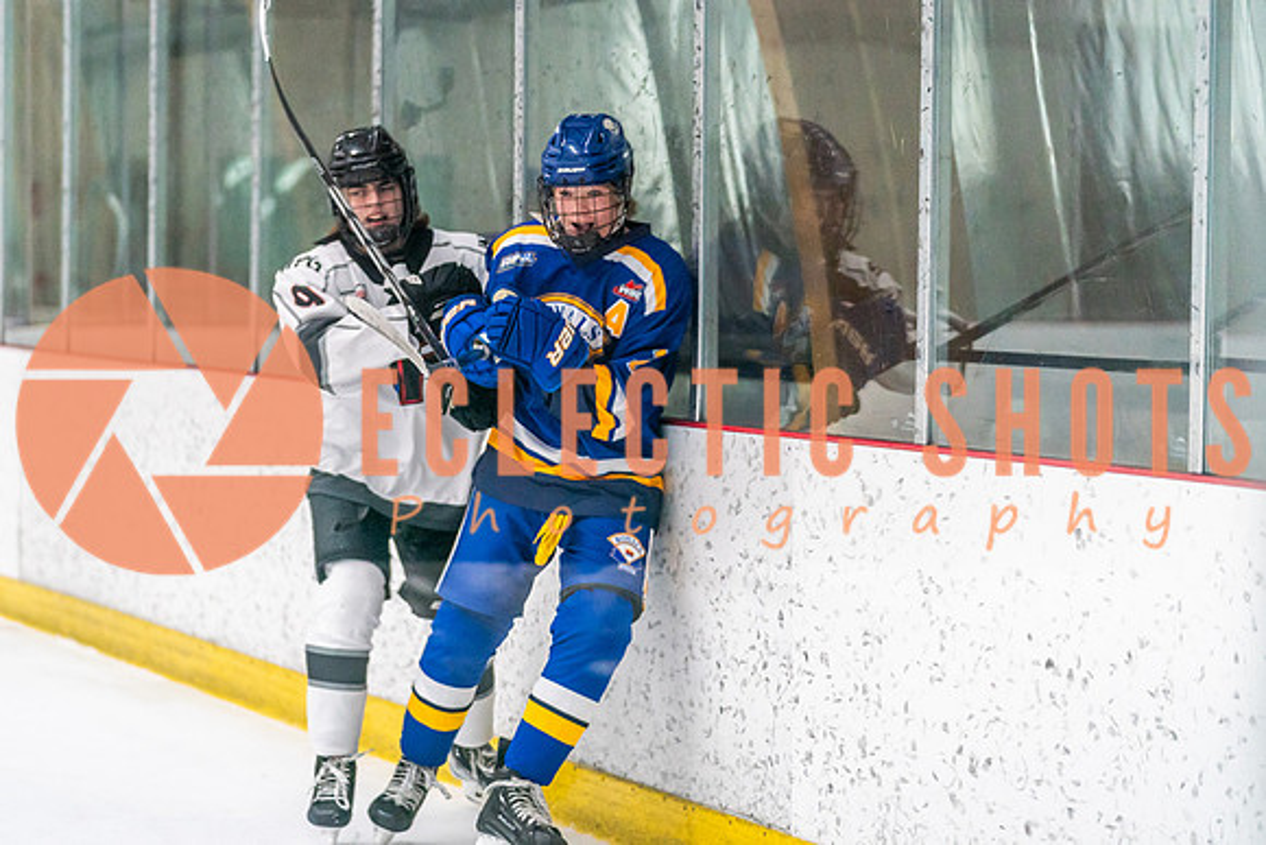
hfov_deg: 16.7
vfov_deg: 11.2
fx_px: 4313
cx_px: 527
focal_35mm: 123
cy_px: 361
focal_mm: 105
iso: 3200
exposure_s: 1/1250
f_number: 2.8
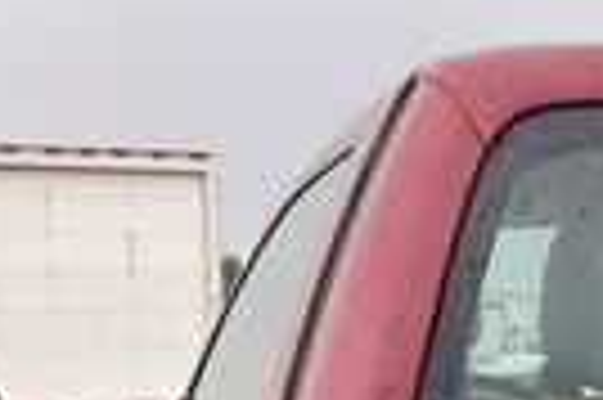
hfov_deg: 19.9
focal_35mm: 90
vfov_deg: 14.9
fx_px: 1506
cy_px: 378
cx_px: 873
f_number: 1.8
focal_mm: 3
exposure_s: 1/140
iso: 20
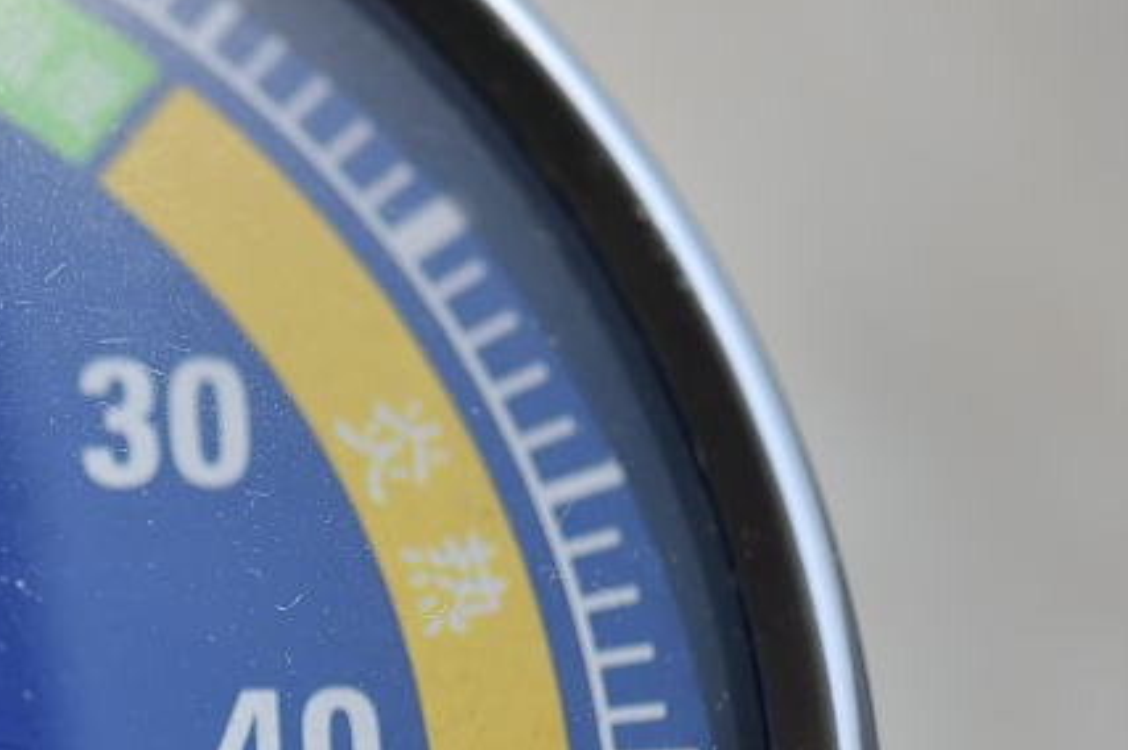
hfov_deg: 6.9
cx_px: -444
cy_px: 815
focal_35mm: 295
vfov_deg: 4.6
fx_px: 9236
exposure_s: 1/3200
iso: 125
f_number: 3.2
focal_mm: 105
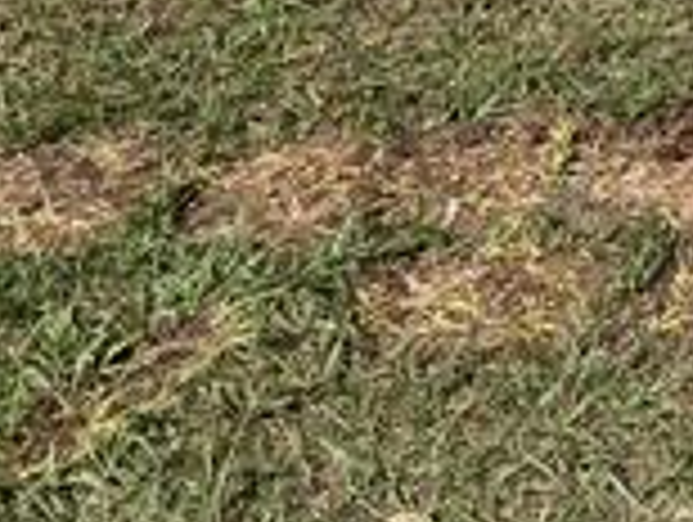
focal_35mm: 135
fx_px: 2707
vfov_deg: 10.1
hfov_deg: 12.4
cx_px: 1494
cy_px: -544
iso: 50
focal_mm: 5.7
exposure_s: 1/6211
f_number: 1.5
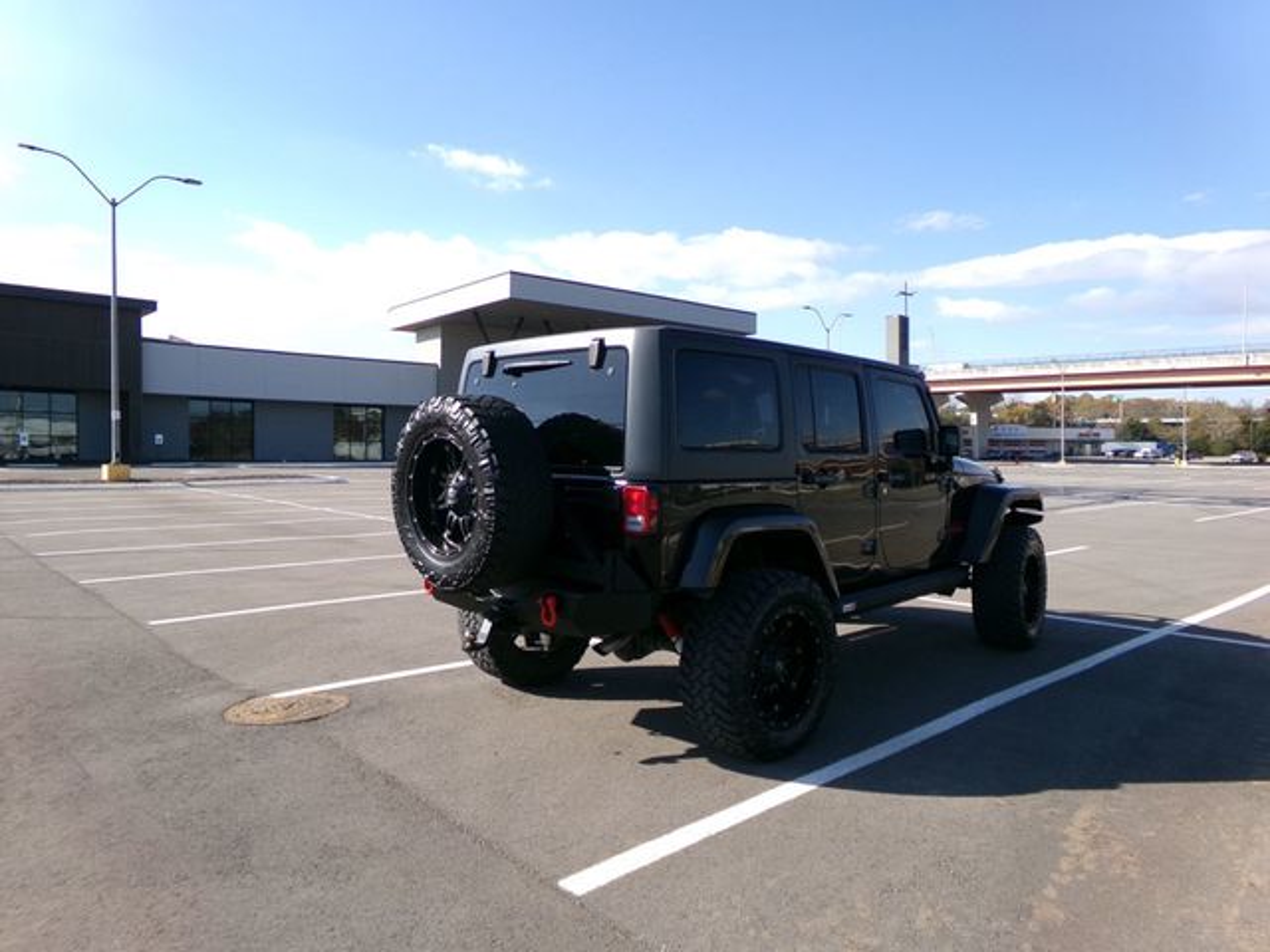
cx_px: 635
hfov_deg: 71.6
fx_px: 881
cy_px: 476
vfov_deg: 56.8
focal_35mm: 24
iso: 100
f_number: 11.07
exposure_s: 1/60
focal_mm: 4.3
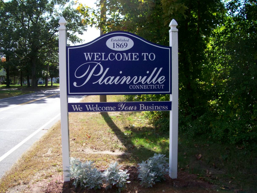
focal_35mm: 34
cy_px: 96
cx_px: 128
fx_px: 252
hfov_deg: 54.0
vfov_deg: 41.8
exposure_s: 1/583
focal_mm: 5.6
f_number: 2.7
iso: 80
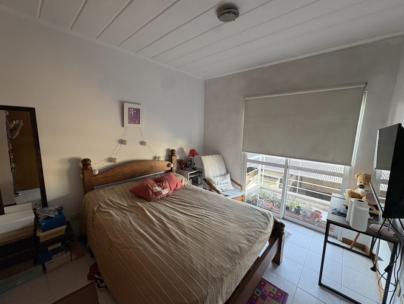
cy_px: 152
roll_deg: -1.0
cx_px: 202
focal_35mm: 14
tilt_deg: -8.7
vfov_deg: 85.7
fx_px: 163
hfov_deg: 102.0
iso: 160
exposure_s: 1/100
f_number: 2.2
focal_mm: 2.22
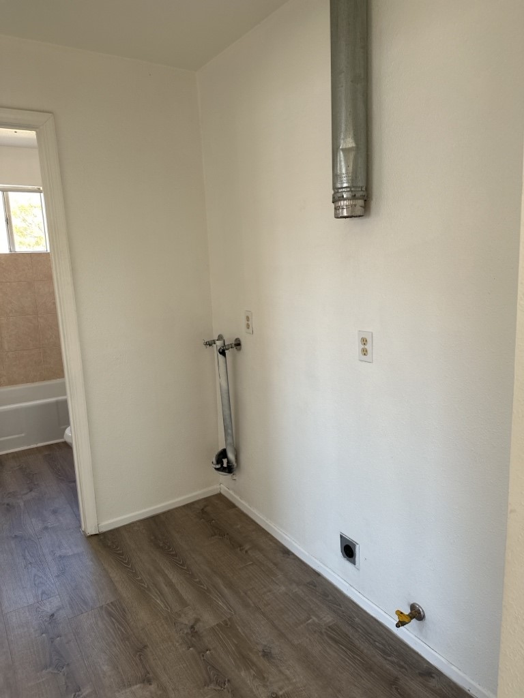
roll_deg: +2.7
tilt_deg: -10.5
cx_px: 262
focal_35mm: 24
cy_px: 349
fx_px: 484
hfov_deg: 56.8
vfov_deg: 71.6
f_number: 1.78
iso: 125
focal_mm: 6.86
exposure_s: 1/121
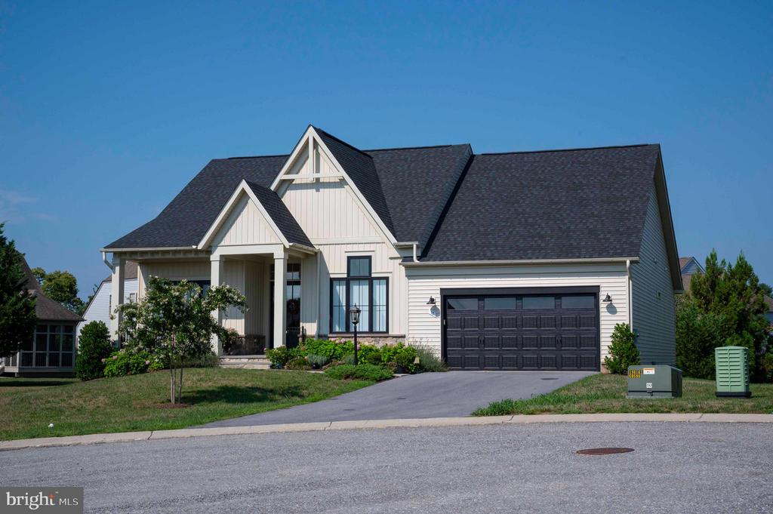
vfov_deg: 26.9
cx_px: 386
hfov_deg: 39.6
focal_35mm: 50
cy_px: 257
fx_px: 1073
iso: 640
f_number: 14
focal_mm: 50
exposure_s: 1/800
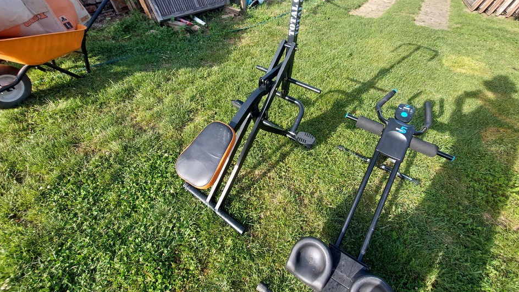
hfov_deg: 102.9
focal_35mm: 15
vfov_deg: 70.0
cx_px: 270
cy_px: 120
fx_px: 206
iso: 50
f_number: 2.2
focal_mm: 1.74
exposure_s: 1/360
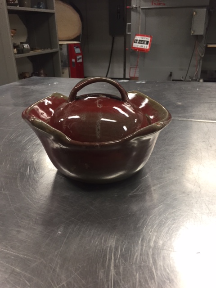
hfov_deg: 48.2
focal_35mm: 29
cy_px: 144
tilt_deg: -21.8
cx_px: 108
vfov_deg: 61.7
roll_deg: +1.7
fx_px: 241
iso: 50
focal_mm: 4.15
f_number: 2.2
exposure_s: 1/30
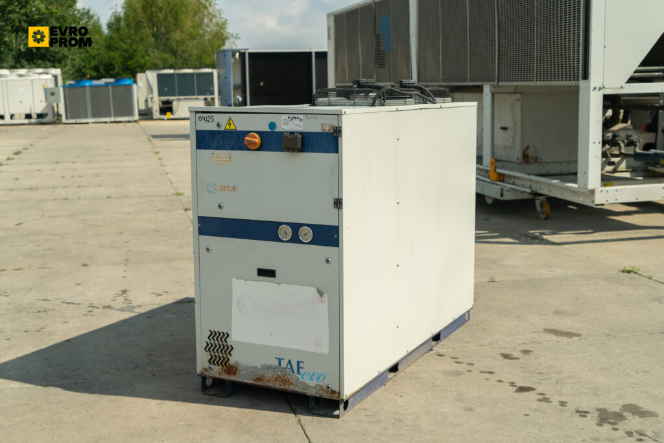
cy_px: 222
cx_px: 332
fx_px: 849
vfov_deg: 29.3
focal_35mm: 46
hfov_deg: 42.7
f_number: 5
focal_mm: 46
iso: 100
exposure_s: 1/400
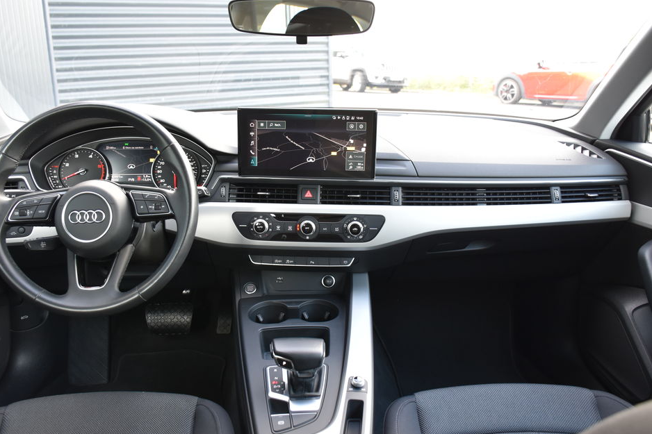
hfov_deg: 58.7
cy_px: 209
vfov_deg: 41.1
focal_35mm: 32
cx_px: 311
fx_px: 579
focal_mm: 20
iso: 720
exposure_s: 1/60
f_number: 4
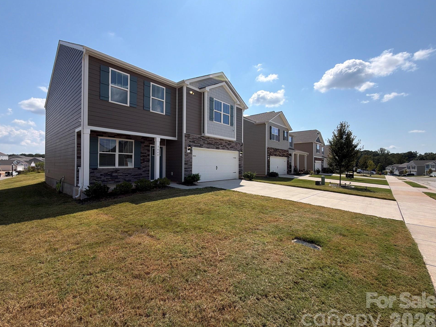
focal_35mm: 15
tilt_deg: -0.6
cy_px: 162
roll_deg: +1.3
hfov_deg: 98.1
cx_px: 205
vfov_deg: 81.8
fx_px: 189
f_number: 2.2
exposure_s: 1/1211
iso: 20
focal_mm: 2.22
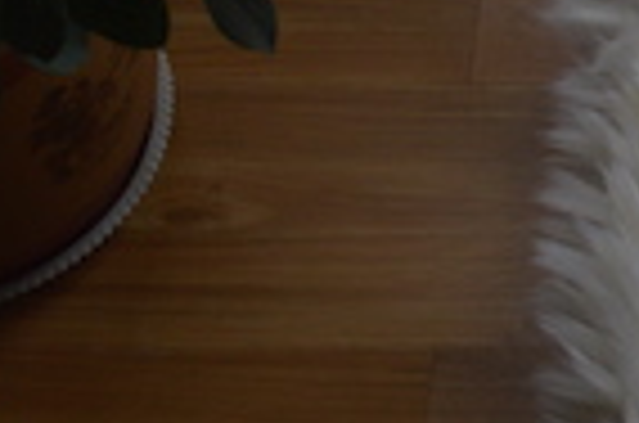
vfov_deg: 8.1
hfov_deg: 10.5
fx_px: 2993
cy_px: 374
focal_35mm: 169
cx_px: 1544
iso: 250
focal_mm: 20
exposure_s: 1/125
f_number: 5.6
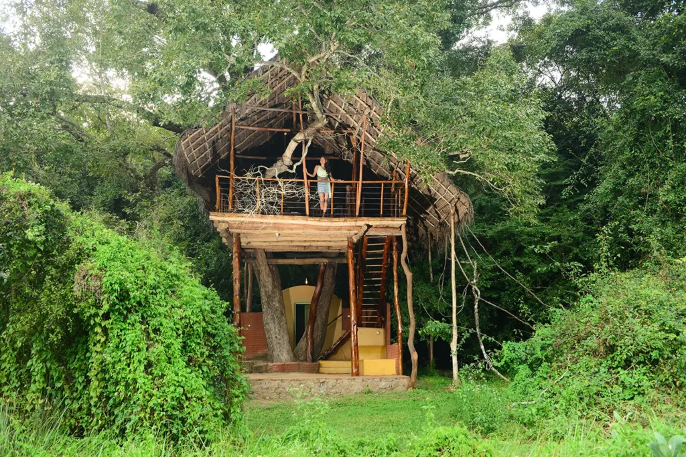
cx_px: 343
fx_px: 648
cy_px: 228
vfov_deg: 38.9
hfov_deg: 55.8
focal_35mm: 34
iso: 320
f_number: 5.6
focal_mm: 34
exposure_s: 1/125
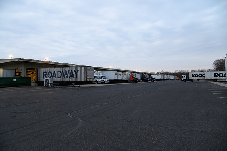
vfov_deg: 53.1
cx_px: 114
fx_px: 151
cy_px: 76
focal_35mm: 24
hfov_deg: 73.8
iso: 800
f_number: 5.6
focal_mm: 24
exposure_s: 1/40
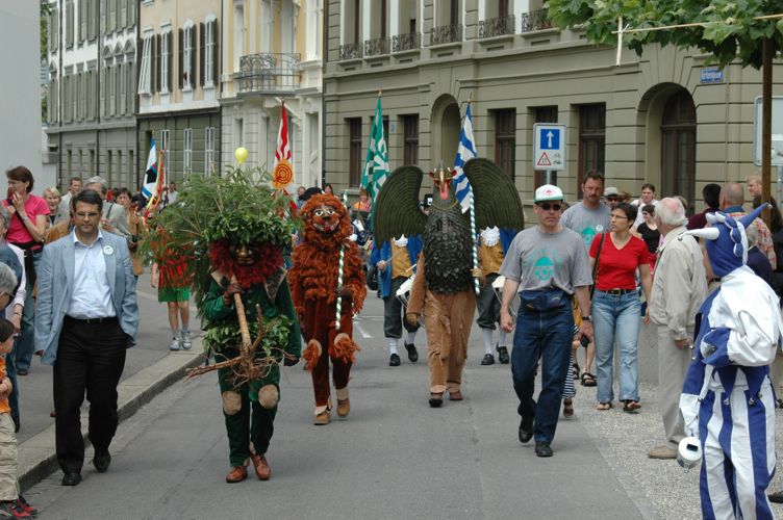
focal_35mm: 93
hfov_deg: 21.9
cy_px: 260
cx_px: 392
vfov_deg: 14.7
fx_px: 2021
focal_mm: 62
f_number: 9
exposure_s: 1/320
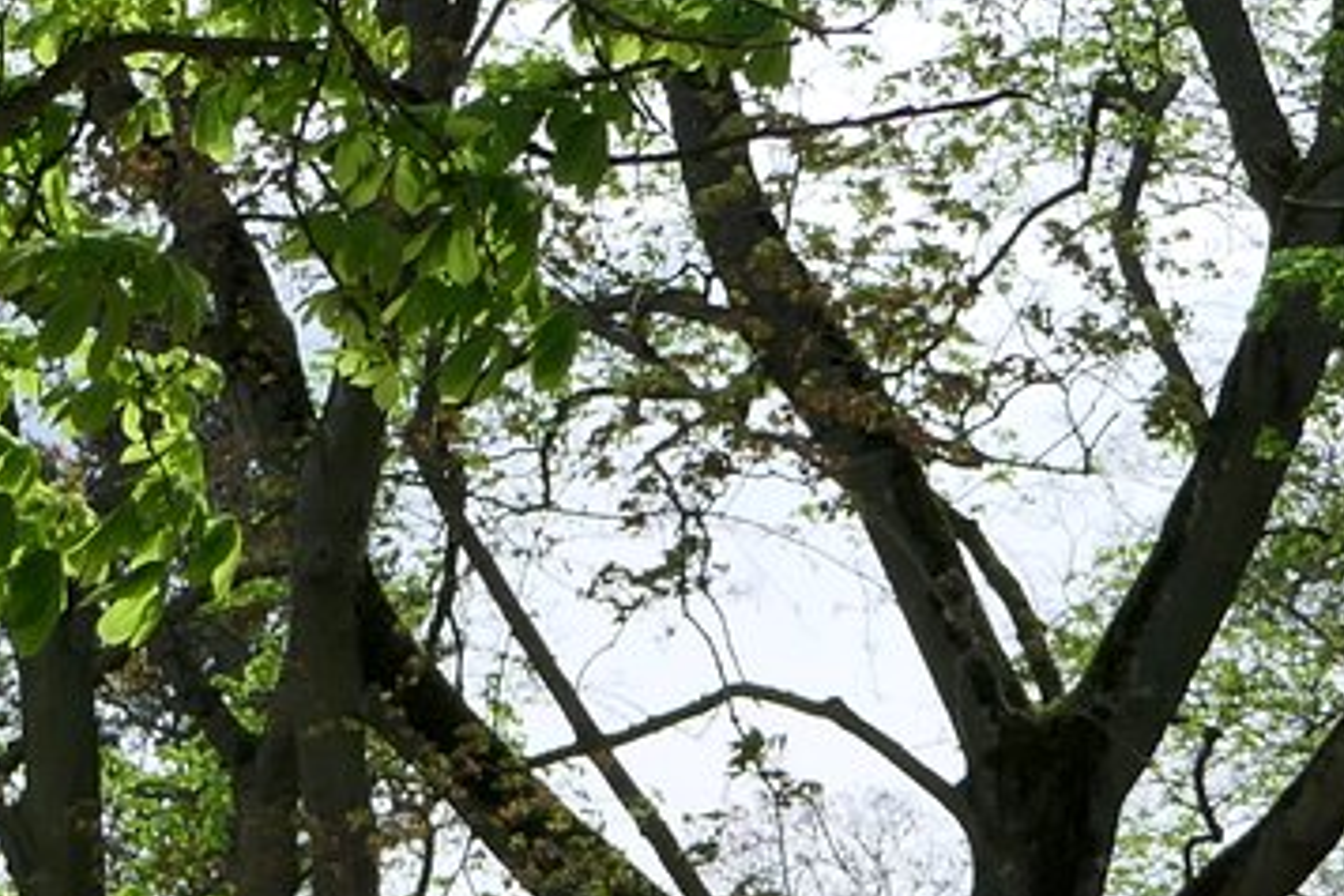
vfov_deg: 6.9
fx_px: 7429
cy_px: 896
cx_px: 911
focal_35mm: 199
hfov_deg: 10.3
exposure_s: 1/1000
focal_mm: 13.5
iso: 125
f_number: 4.5
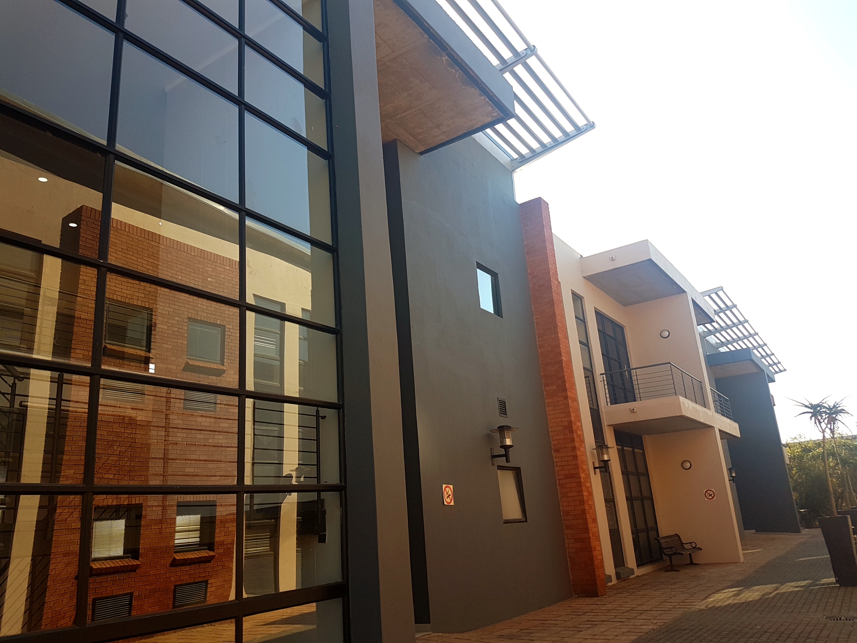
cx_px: 428
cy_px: 322
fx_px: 644
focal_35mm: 26
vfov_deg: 53.1
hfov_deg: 67.3
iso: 40
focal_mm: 4.2
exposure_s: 1/644
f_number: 1.7
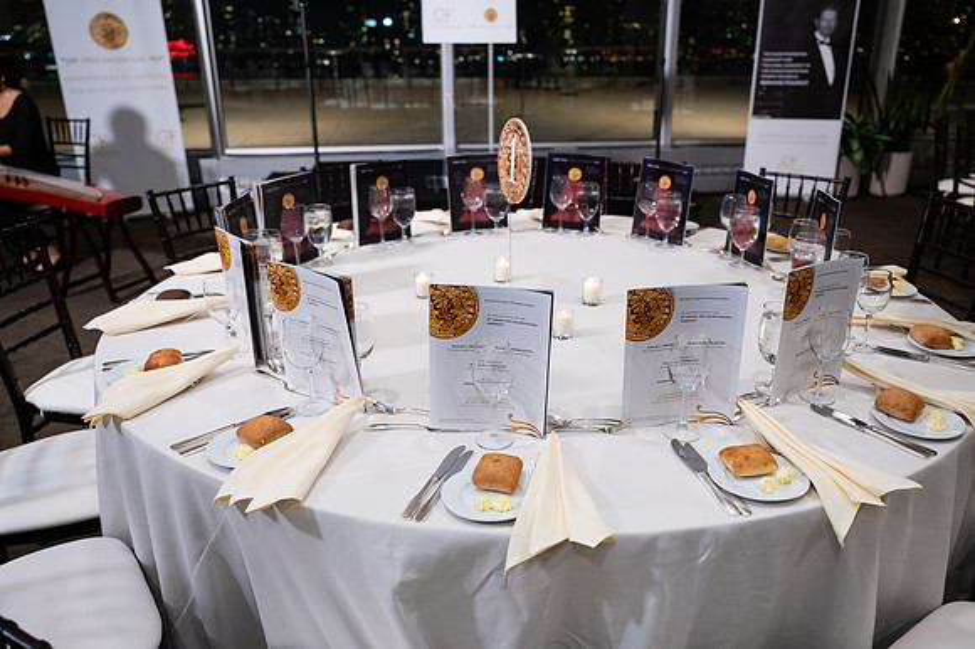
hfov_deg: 63.6
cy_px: 334
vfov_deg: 44.9
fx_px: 786
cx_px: 502
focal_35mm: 29
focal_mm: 27.5
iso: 3200
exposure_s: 1/200
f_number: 3.2
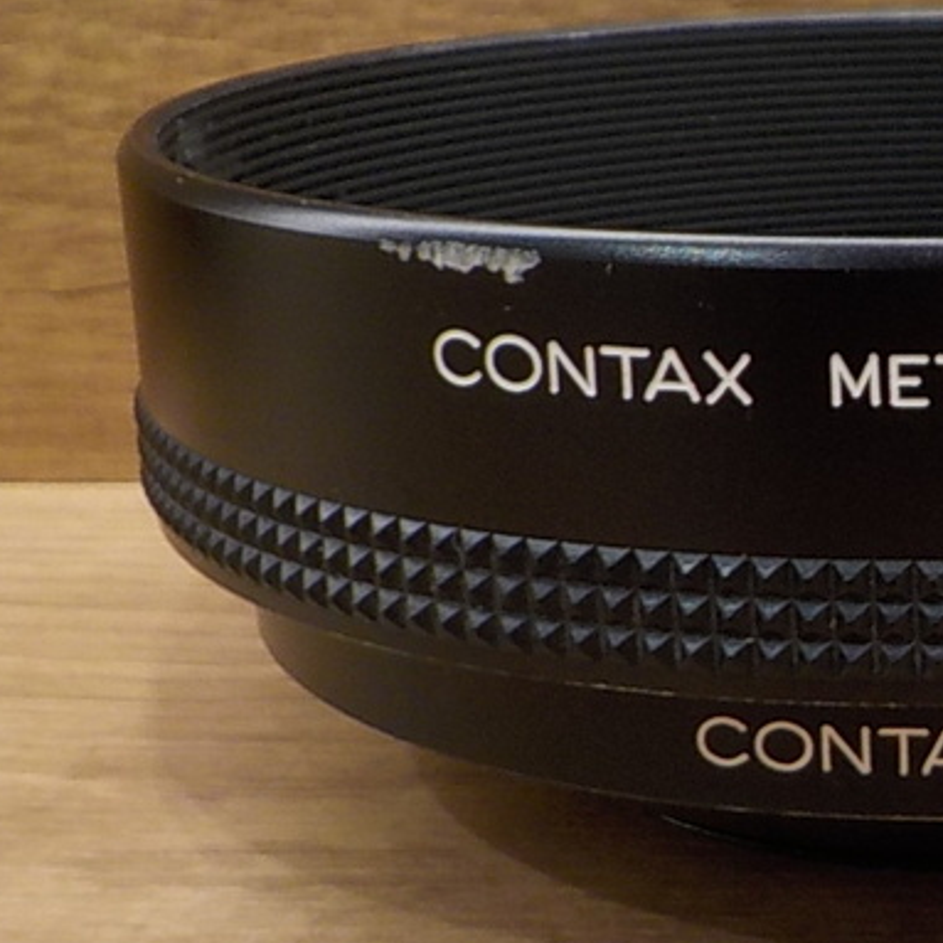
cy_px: 512
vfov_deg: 20.9
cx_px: 1125
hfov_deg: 19.7
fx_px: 2558
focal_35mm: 83
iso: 125
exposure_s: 1/40
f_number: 3.3
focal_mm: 4.1
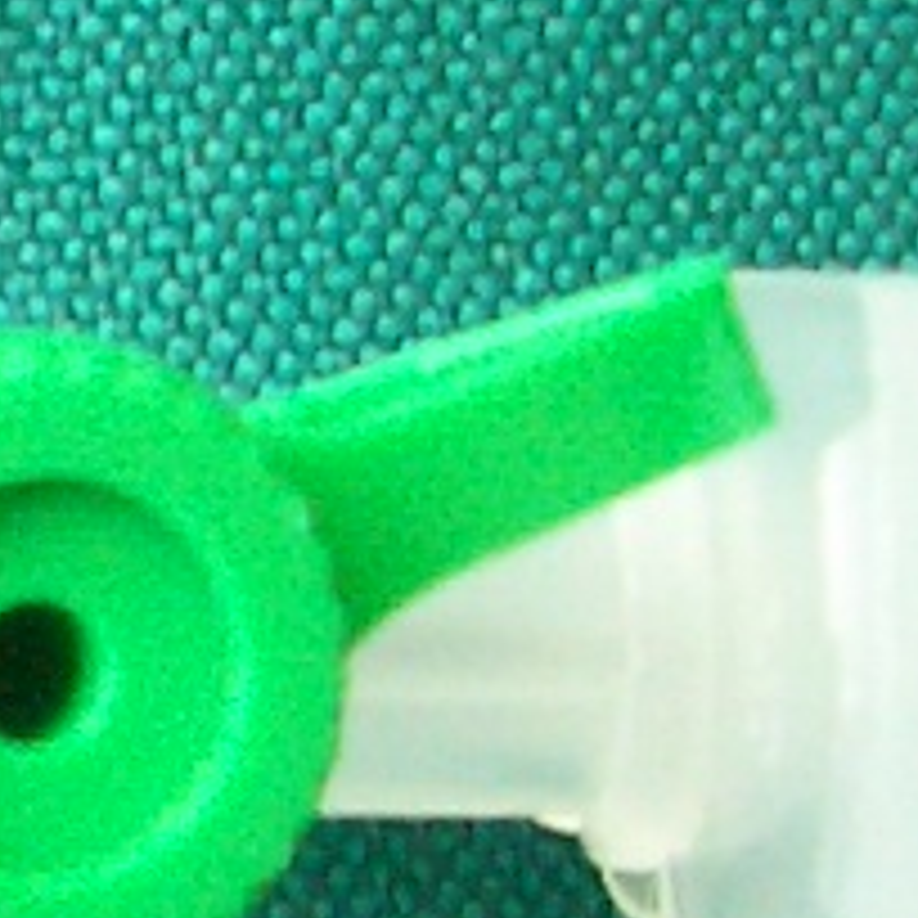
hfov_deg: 6.9
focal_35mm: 243
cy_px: 590
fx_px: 7291
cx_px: -1098
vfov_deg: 7.2
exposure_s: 1/40
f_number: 2.6
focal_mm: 5.8
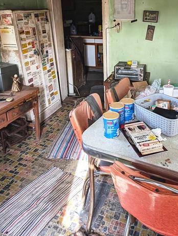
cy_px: 77
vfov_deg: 61.8
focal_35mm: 28
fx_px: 192
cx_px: 114
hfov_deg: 49.2
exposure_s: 1/135
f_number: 1.95
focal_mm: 2.23
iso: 34
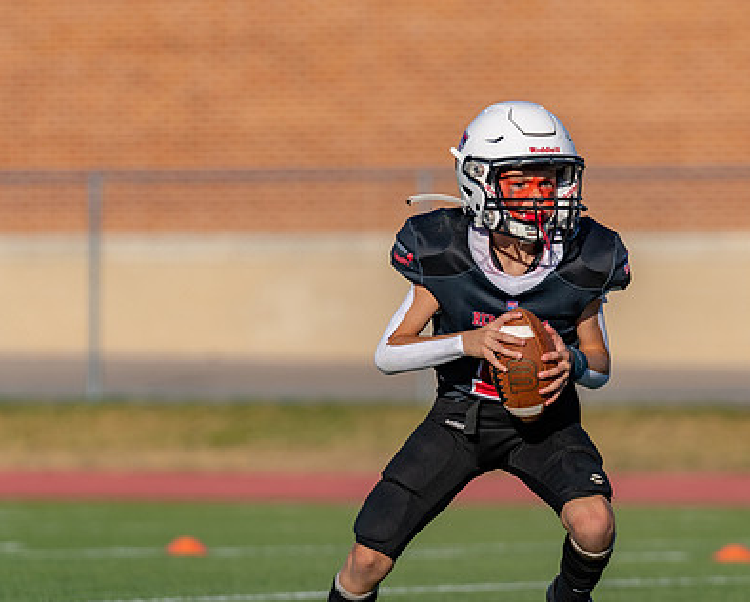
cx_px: 530
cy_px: 331
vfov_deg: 3.3
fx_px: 10287
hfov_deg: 4.2
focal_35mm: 463
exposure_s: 1/1600
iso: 100
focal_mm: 200
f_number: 3.5
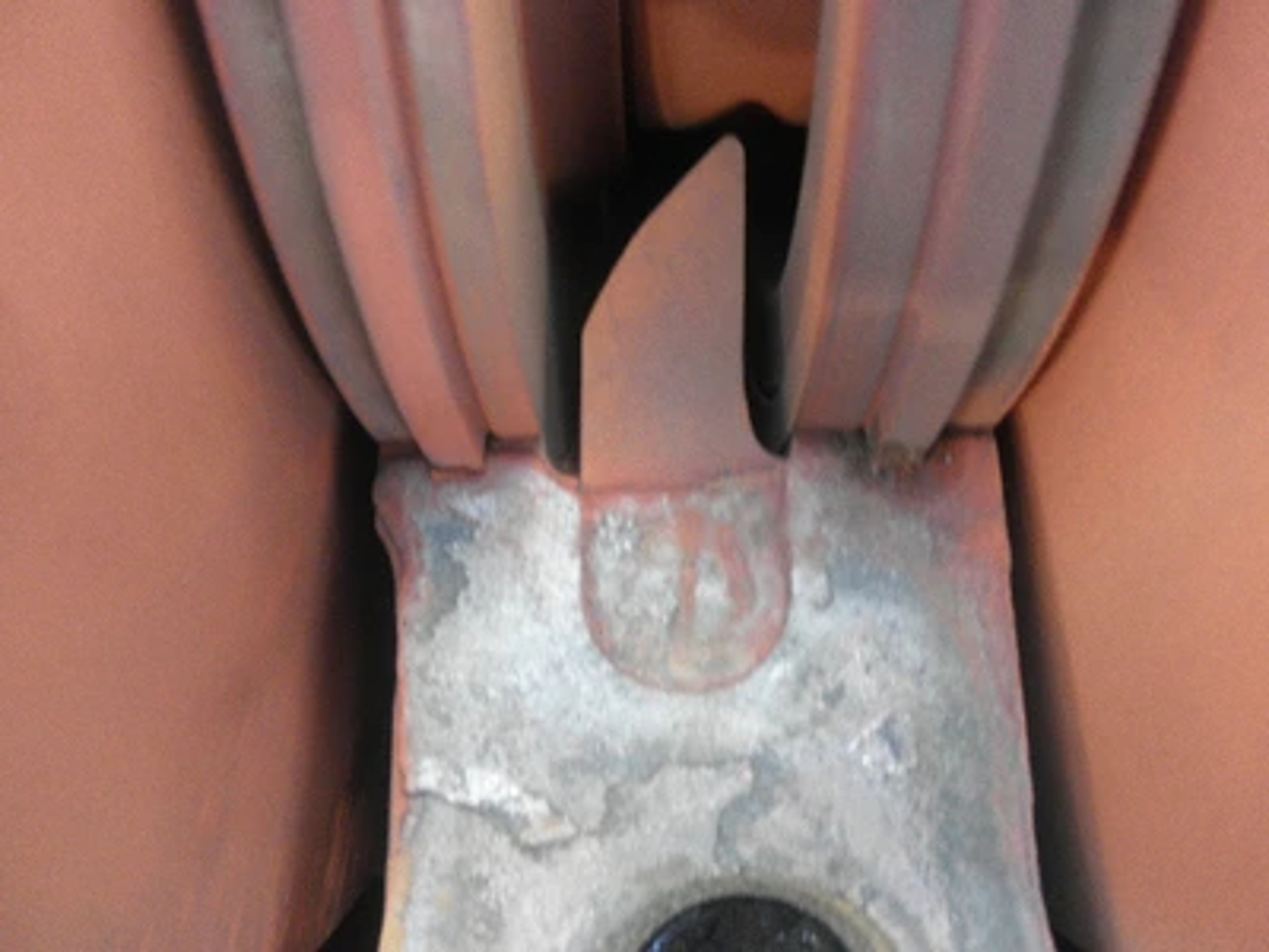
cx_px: 634
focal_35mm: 28
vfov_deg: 49.7
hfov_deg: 63.4
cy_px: 476
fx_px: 1026
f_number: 3
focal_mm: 5
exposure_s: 1/30
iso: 125
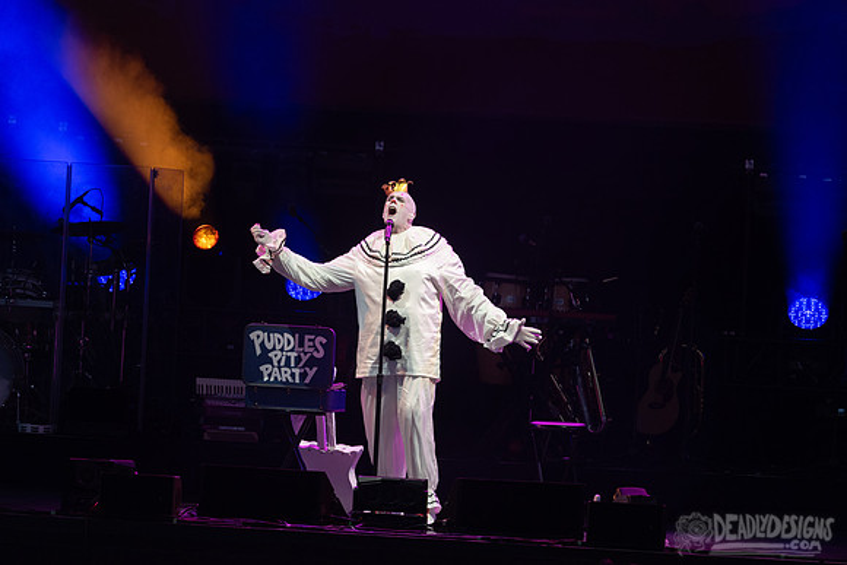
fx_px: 7281
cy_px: 271
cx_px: 385
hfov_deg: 6.7
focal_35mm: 309
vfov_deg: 4.4
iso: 1000
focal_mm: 280
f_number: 5.6
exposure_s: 1/500
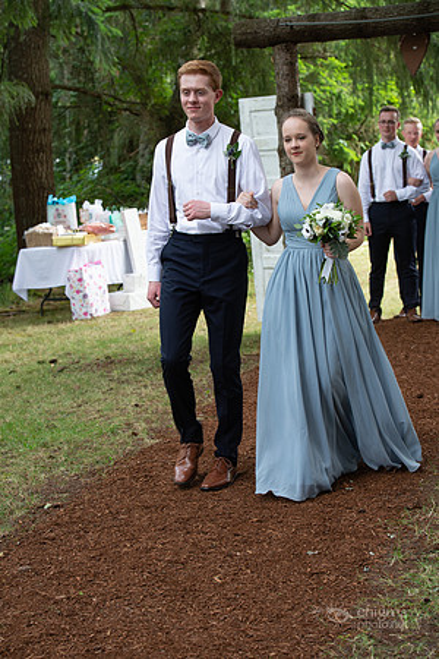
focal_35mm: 80
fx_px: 1463
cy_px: 330
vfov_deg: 25.4
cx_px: 220
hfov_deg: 17.1
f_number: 5.6
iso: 640
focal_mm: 80
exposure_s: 1/125
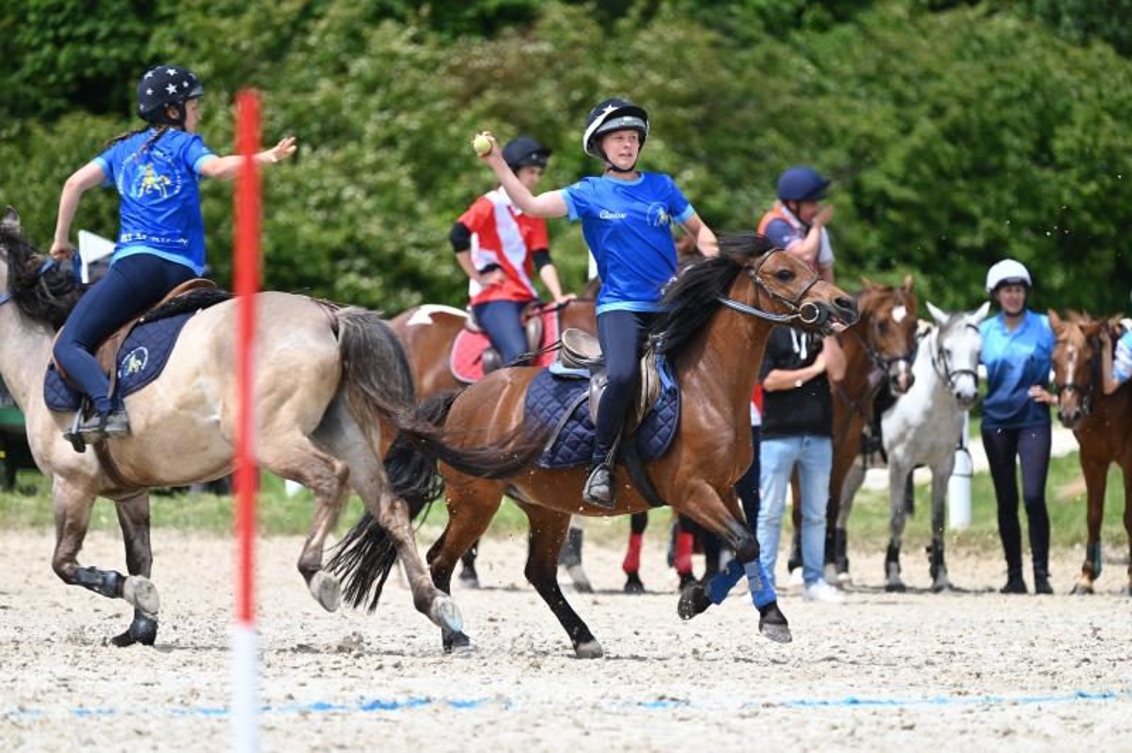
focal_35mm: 380
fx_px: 11939
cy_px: 376
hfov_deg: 5.4
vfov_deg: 3.6
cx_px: 566
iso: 360
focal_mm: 380
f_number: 5.6
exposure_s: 1/1250
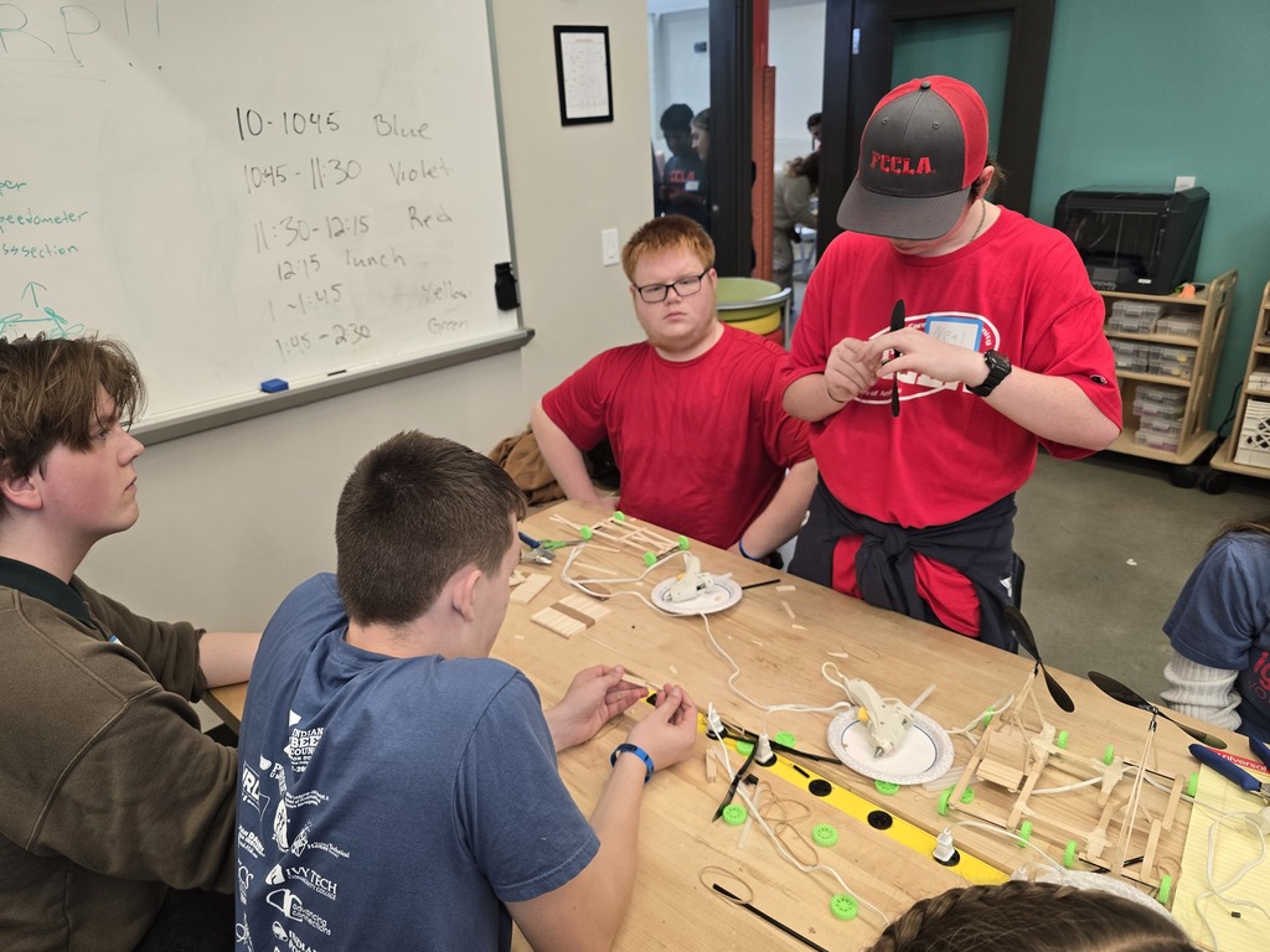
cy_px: 476
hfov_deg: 73.9
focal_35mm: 23
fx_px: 844
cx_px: 635
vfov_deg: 58.9
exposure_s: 1/120
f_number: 1.7
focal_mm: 6.3
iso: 160
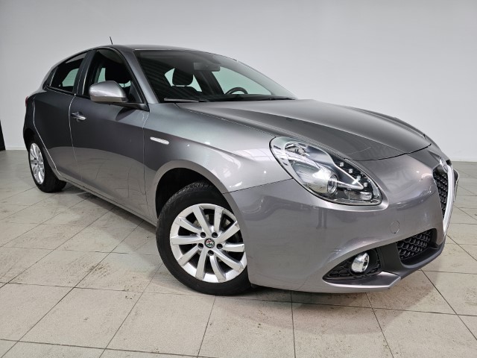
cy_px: 179
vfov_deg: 58.9
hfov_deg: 73.9
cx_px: 238
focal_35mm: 23
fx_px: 317
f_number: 1.7
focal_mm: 6.3
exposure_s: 1/180
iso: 64
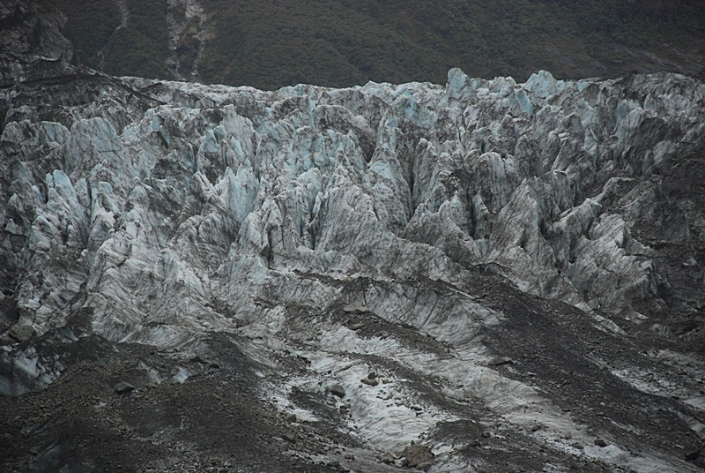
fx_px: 3971
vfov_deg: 6.8
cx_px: 352
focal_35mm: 202
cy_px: 236
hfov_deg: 10.1
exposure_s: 1/2000
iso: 400
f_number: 5.6
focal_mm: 135
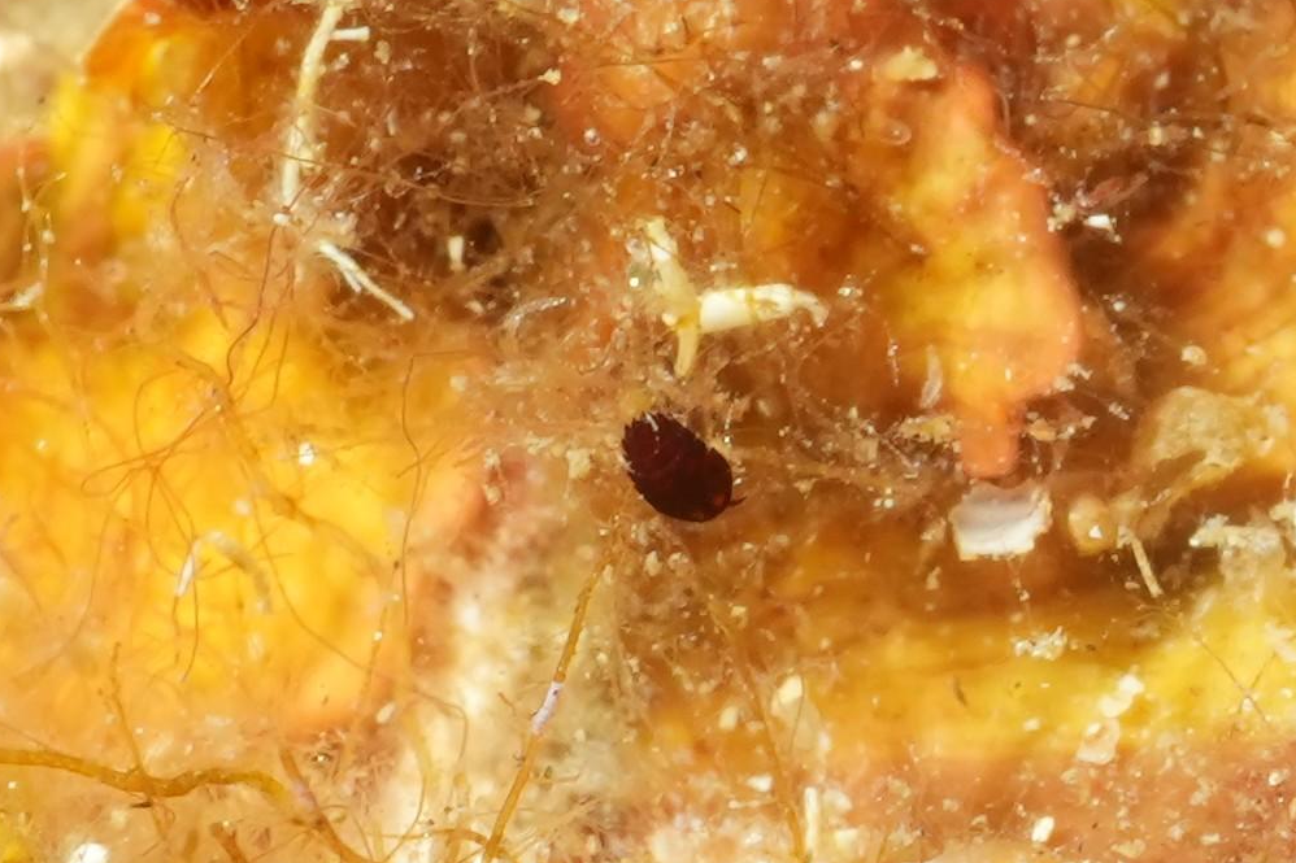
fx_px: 1764
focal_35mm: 49
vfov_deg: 27.5
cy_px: 465
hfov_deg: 40.3
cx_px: 680
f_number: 16
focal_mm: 42
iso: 1000
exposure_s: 1/125
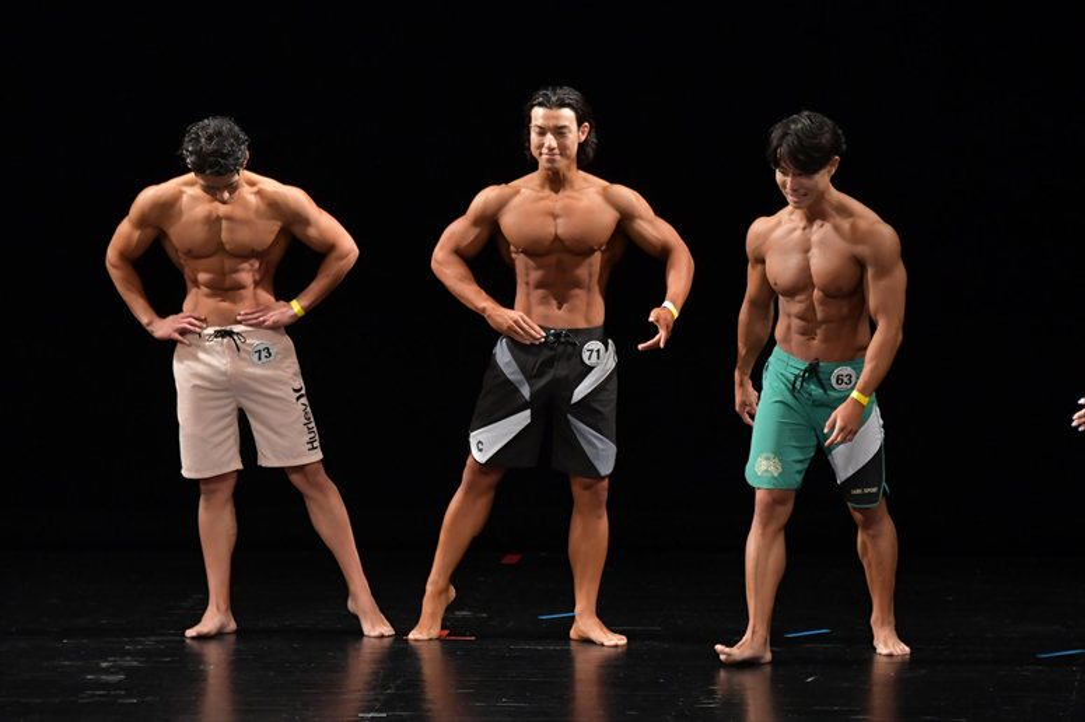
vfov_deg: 4.8
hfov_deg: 7.2
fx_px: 8586
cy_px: 361
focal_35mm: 285
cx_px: 542
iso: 3200
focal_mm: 190
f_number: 5.6
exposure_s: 1/400
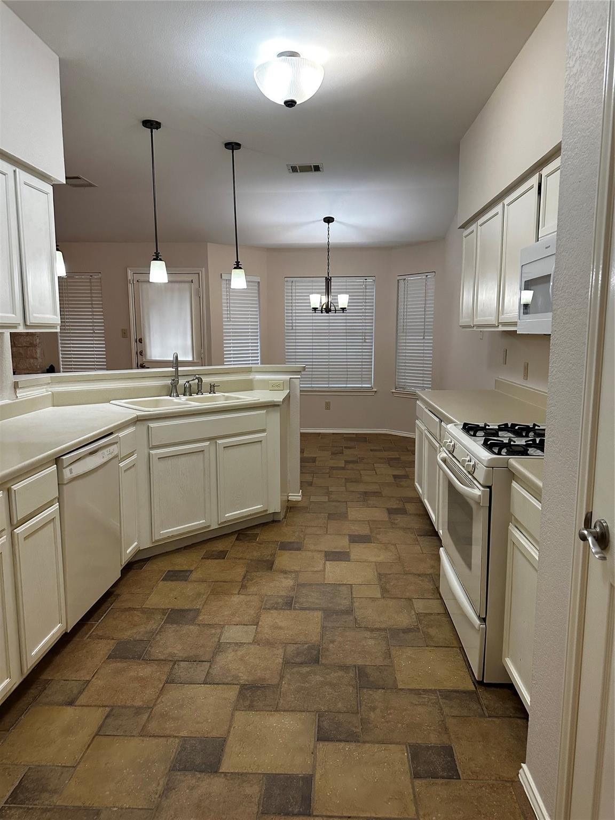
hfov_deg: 56.8
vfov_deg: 71.6
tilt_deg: -7.8
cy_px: 410
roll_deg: +0.5
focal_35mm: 24
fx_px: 569
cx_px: 308
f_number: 1.78
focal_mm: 6.86
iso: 200
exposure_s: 1/120
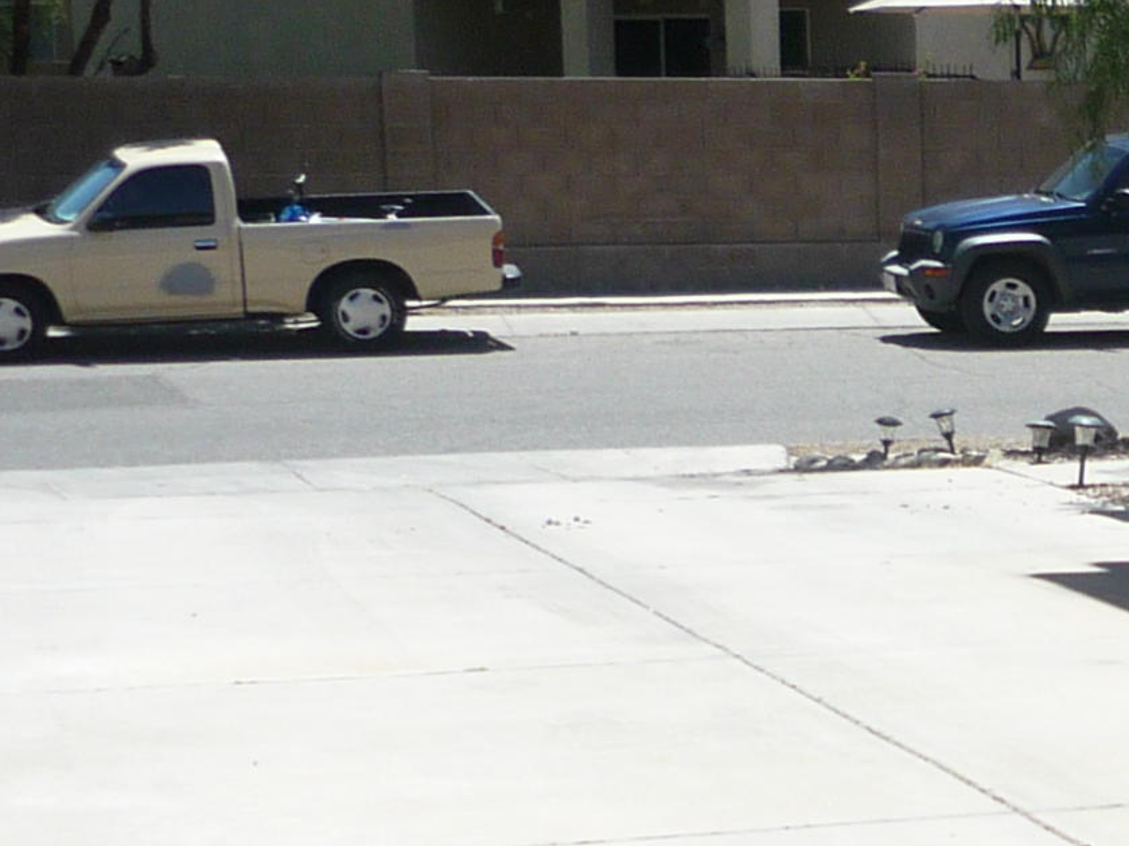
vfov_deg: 12.4
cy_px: 834
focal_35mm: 118
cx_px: 1803
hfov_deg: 15.2
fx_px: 3848
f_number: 8
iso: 100
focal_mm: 5.5
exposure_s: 1/160
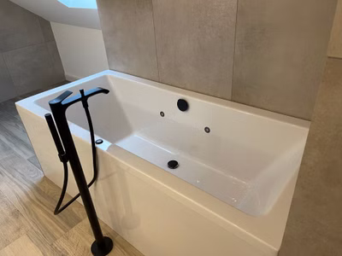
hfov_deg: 69.4
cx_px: 171
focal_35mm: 25
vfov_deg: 54.9
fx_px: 247
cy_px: 128
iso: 125
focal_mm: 5.1
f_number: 1.6
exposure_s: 1/60
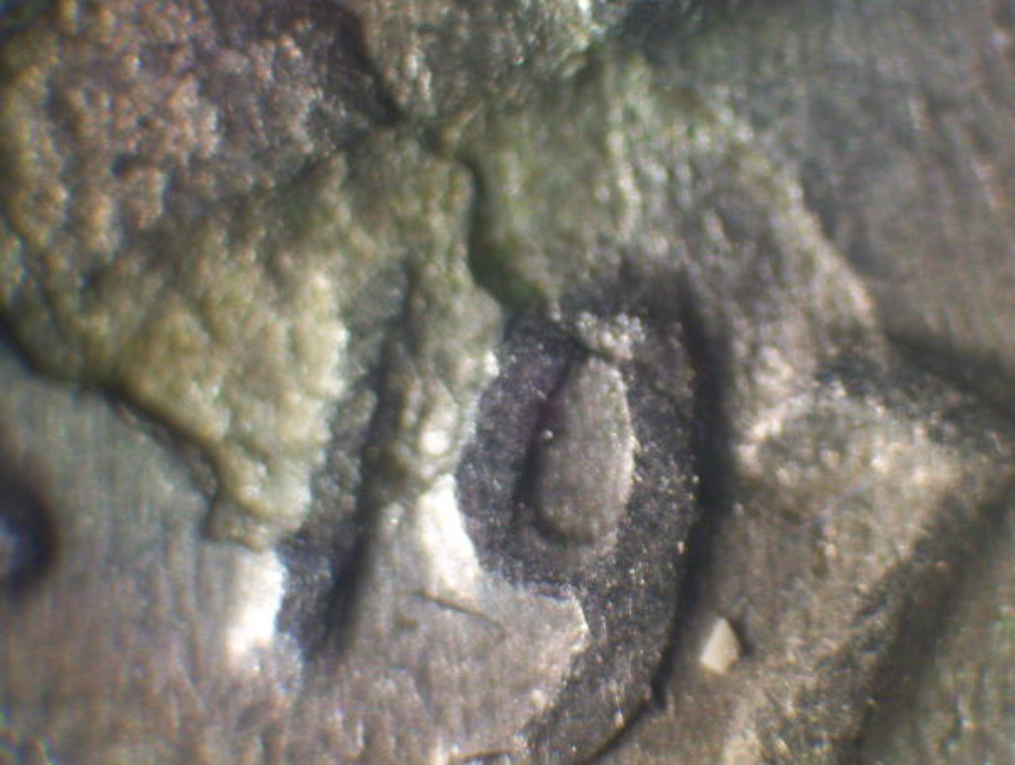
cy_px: 382
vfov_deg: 17.0
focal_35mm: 87
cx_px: 508
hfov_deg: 22.5
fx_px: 2555
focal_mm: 14.3
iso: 160
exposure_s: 1/8
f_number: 4.3
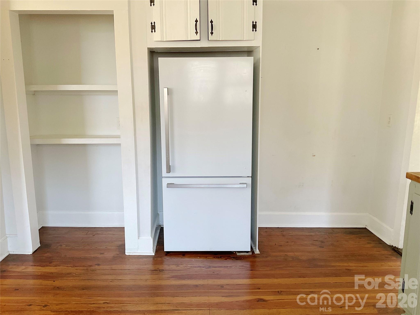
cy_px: 158
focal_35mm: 29
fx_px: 352
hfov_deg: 61.7
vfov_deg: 48.2
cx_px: 210
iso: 64
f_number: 1.8
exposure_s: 1/60
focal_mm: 3
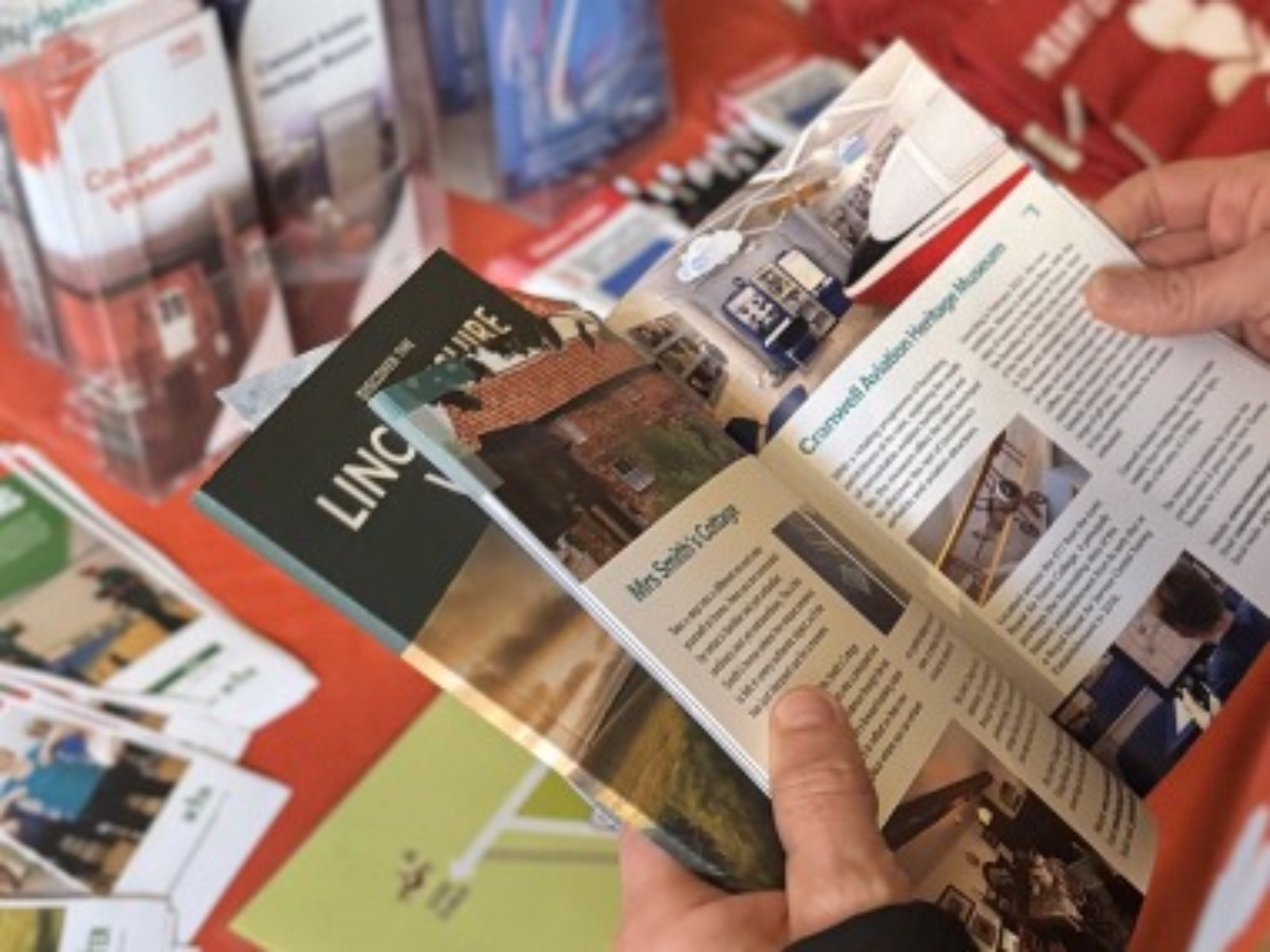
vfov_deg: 56.8
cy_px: 476
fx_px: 881
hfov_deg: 71.6
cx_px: 635
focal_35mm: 24
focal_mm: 6.76
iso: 1000
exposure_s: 1/33
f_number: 1.78
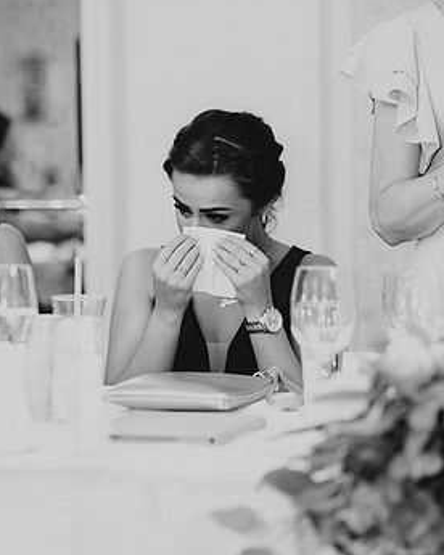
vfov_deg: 18.4
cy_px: 227
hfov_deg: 14.8
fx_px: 1708
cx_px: 235
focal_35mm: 104
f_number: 2.8
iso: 2000
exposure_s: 1/125
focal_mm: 85
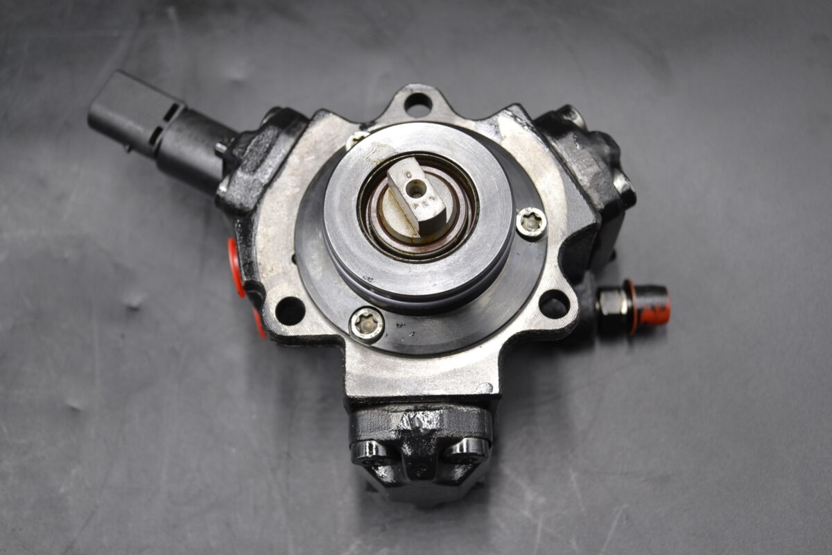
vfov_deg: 28.1
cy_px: 278
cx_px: 416
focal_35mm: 48
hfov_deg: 41.1
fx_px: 1109
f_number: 4.8
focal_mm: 32
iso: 400
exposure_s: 1/50
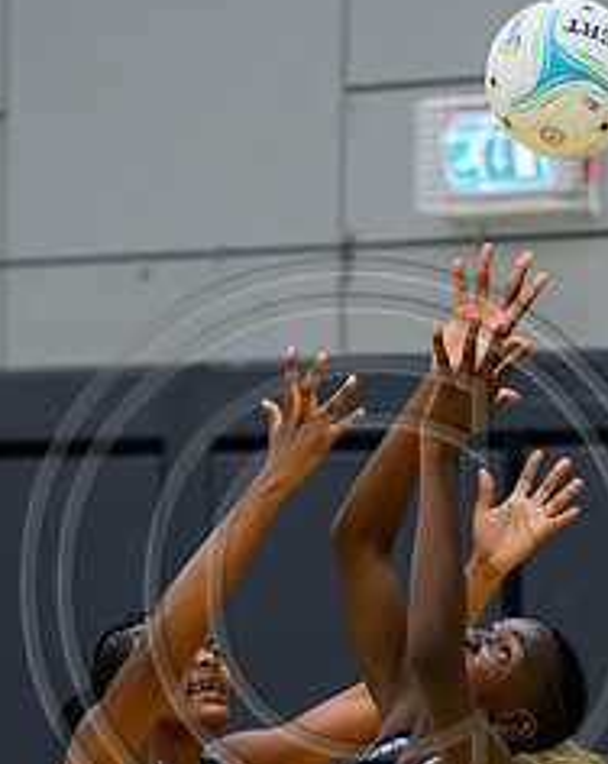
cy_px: 580
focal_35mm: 409
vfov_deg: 4.7
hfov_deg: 3.8
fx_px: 9224
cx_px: 304
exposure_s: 1/1000
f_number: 3.2
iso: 4000
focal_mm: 150
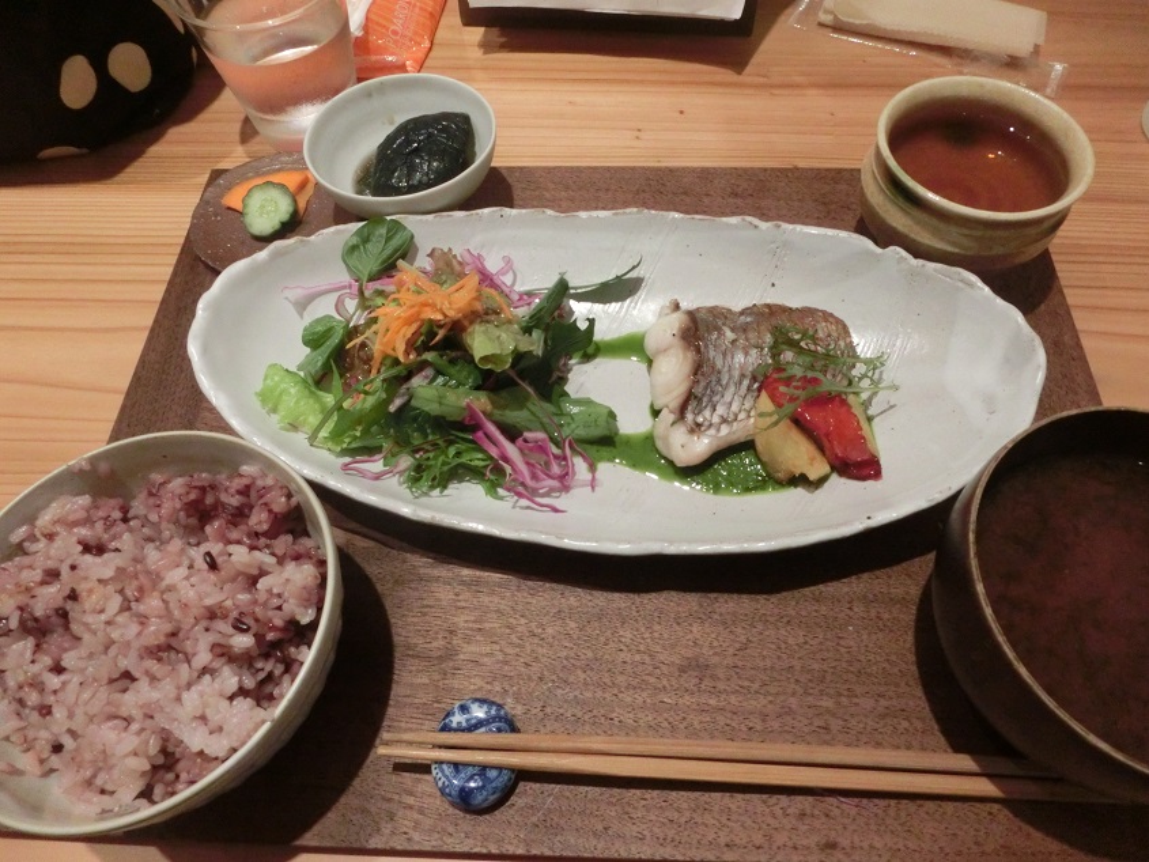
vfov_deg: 56.8
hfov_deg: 71.6
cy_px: 431
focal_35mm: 24
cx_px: 574
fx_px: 797
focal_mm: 4.24
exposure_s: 1/80
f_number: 3
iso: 800
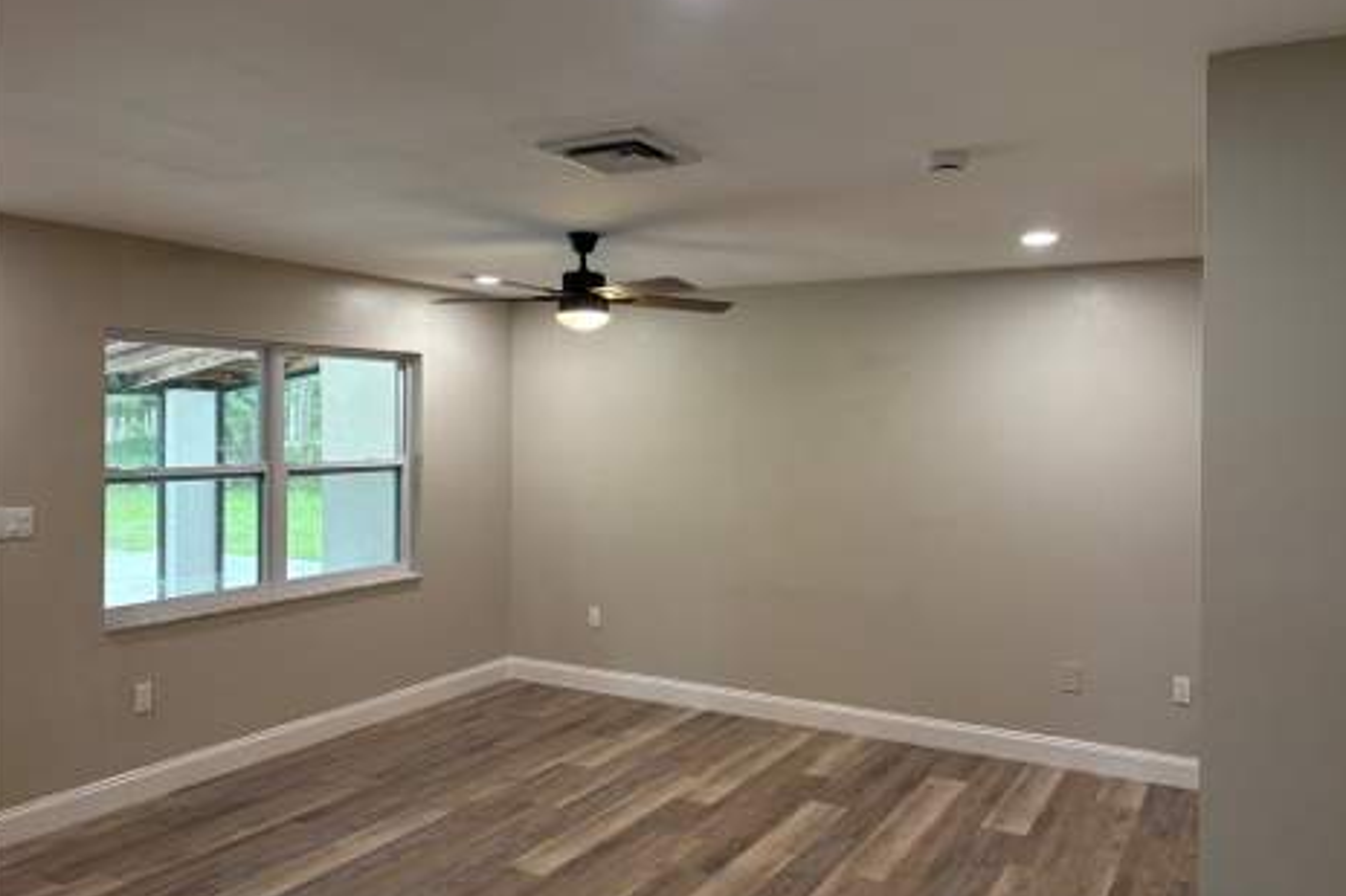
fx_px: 1046
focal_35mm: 28
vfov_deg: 46.4
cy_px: 429
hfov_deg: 65.5
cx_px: 679
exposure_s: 1/120
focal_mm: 5.96
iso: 160
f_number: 1.6
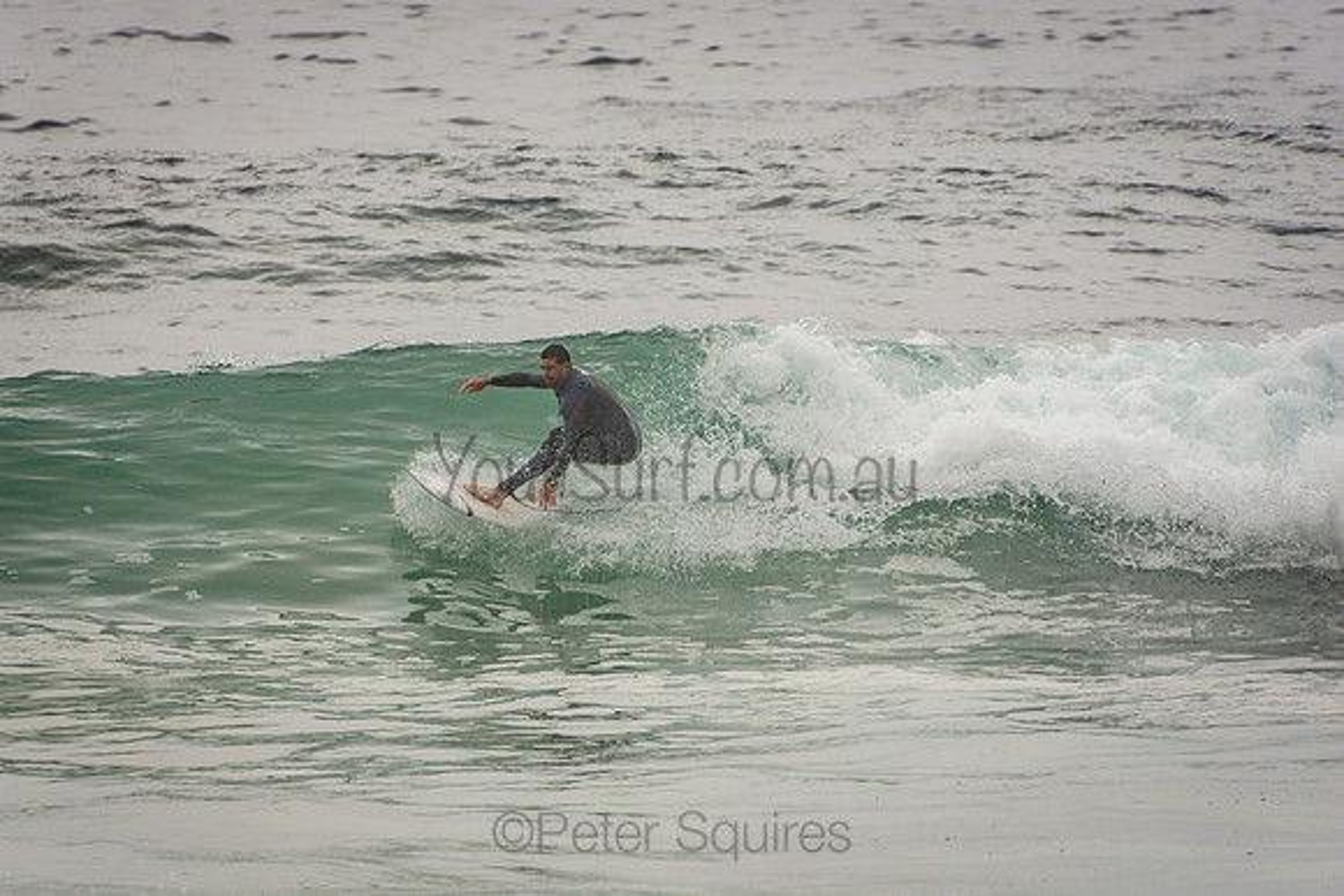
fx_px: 22404
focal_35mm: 600
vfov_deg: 2.3
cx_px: 672
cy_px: 448
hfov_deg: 3.4
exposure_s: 1/1250
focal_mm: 400
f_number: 5.6
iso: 320
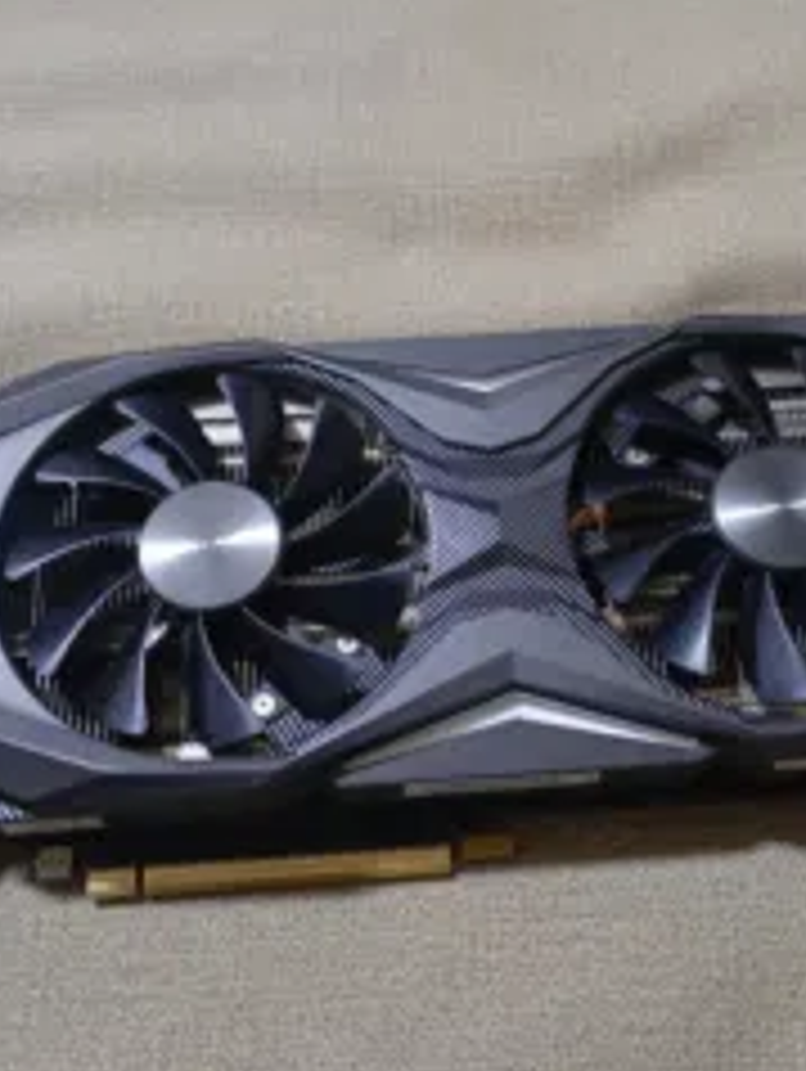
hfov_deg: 34.4
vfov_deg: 44.7
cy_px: 482
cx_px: 459
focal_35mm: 42
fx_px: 1302
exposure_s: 1/33.3
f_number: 1.69
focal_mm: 4.76
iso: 1342
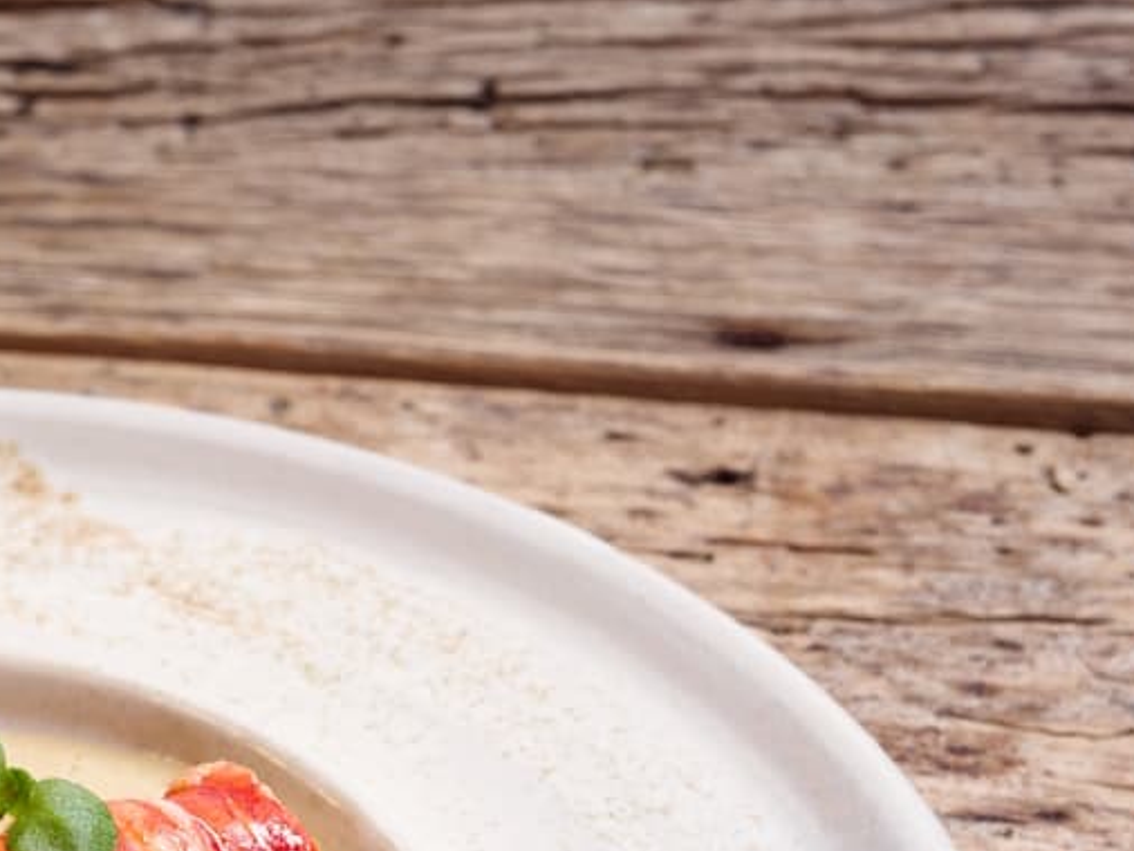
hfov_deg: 7.2
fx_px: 9013
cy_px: 1084
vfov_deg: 5.4
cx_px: -90
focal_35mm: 275
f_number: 8
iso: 400
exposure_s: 1/4
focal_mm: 110
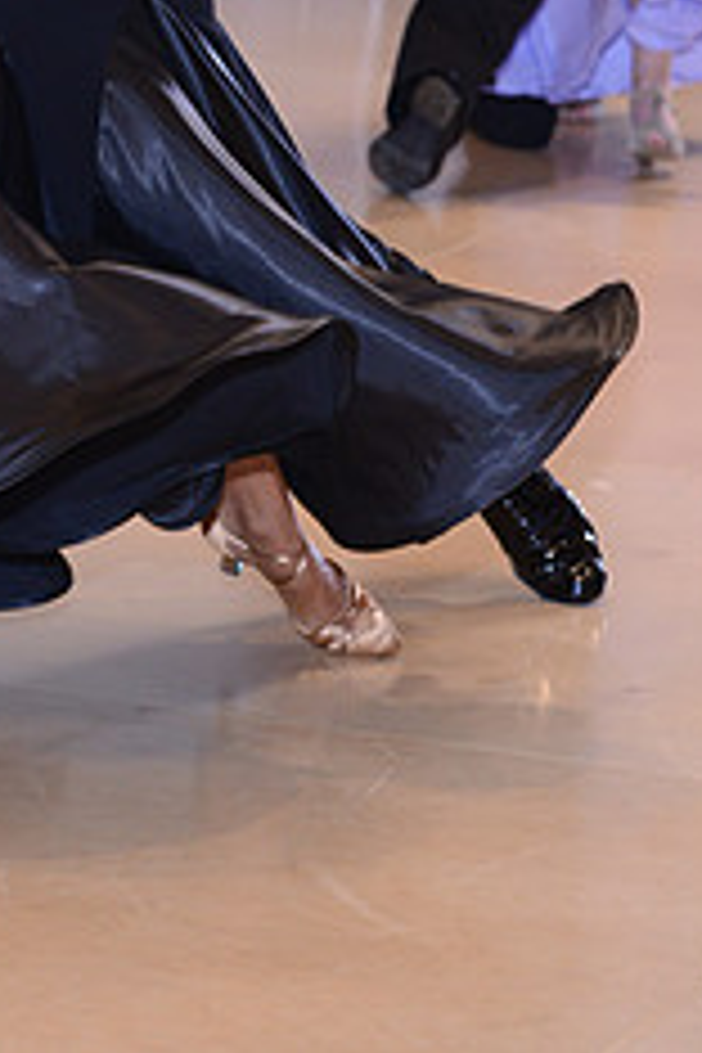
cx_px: -20
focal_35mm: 248
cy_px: -248
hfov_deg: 5.5
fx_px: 7253
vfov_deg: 8.2
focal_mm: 100
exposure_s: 1/250
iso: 1250
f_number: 5.6
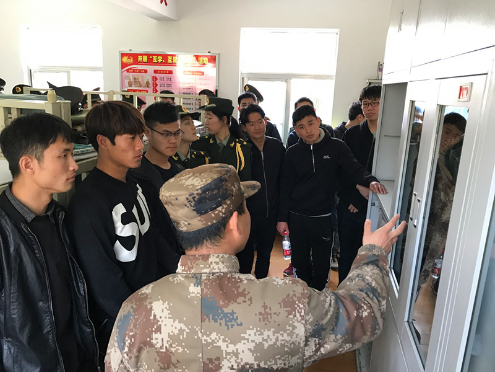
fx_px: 400
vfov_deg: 49.7
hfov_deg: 63.4
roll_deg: -2.6
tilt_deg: -13.9
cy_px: 186
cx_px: 248
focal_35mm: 28
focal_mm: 3.99
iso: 40
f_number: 1.8
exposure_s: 1/20
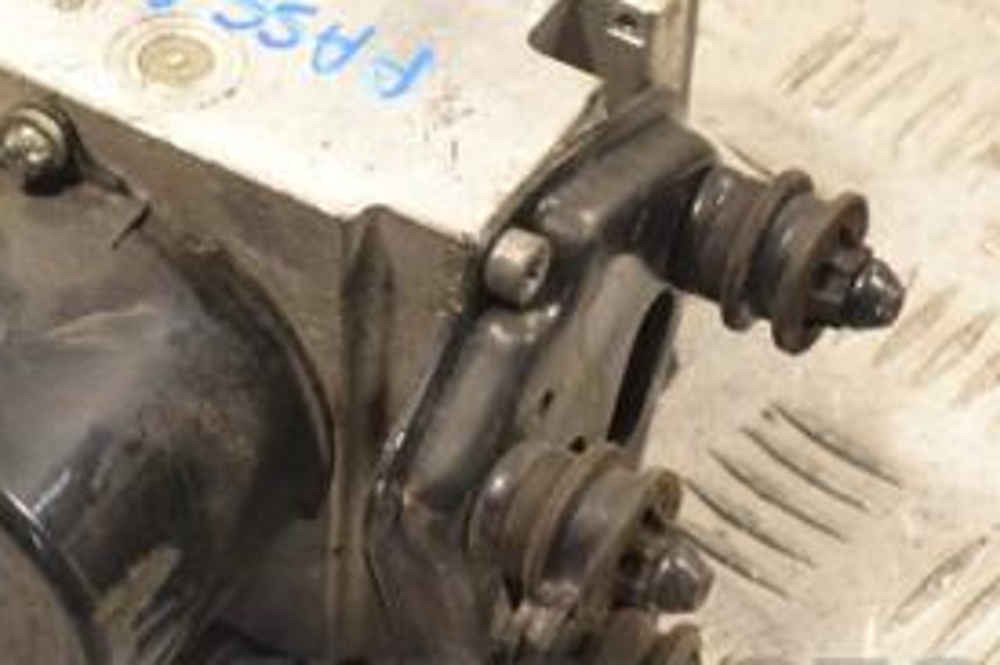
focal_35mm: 180
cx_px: 156
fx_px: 4999
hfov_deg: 11.4
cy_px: 229
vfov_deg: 7.6
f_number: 8
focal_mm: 55
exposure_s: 1/250
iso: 3200
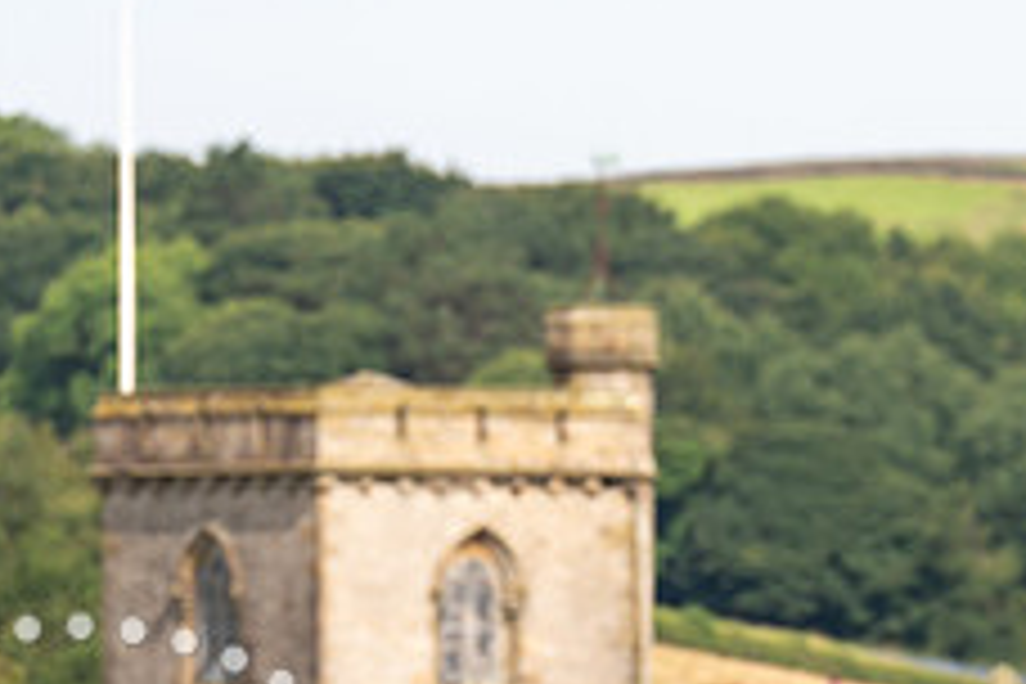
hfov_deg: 3.4
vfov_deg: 2.3
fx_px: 17241
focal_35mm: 605
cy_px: 968
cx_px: 954
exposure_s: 1/1000
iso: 100
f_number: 4
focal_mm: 191
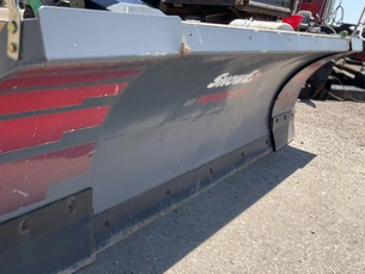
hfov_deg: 48.4
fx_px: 401
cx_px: 134
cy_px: 157
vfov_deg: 37.7
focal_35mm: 38
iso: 25
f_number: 1.8
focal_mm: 3
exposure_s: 1/978
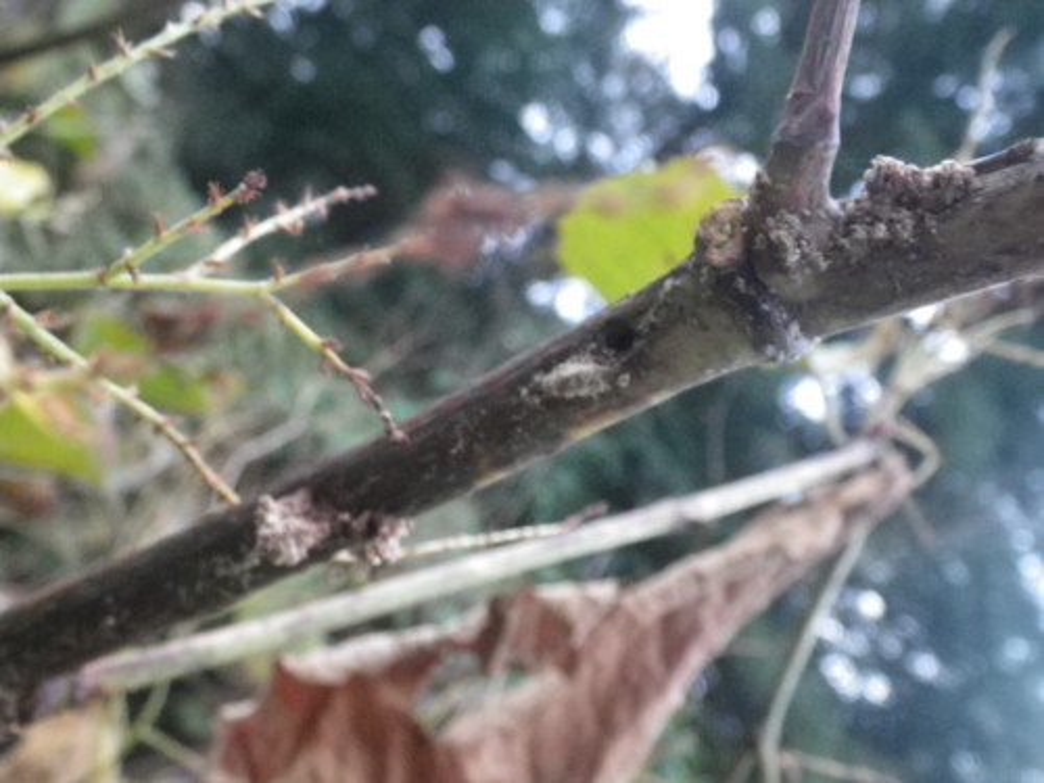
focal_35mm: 42
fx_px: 1267
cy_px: 392
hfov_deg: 44.8
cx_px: 522
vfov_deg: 34.3
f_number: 4.2
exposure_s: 1/15
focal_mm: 7.5
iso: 800
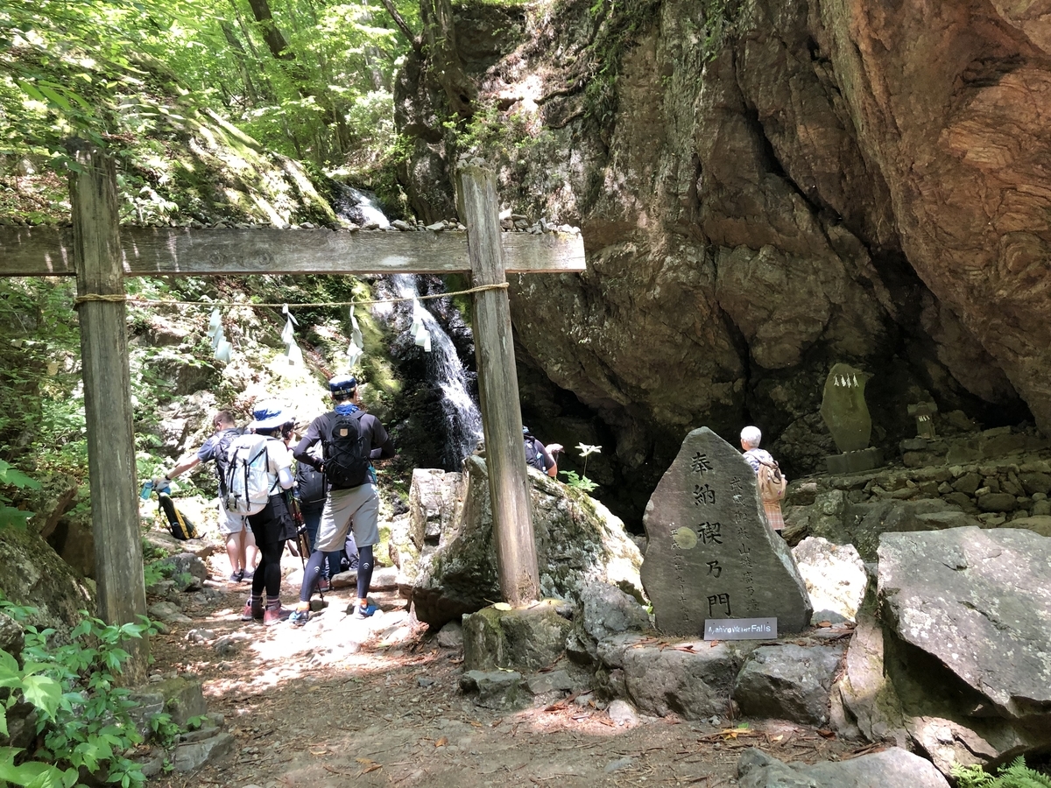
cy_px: 394
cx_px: 526
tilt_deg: +6.0
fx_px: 850
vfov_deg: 49.7
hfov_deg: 63.4
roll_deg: +5.7
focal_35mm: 28
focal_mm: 3.99
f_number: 1.8
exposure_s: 1/30
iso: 32
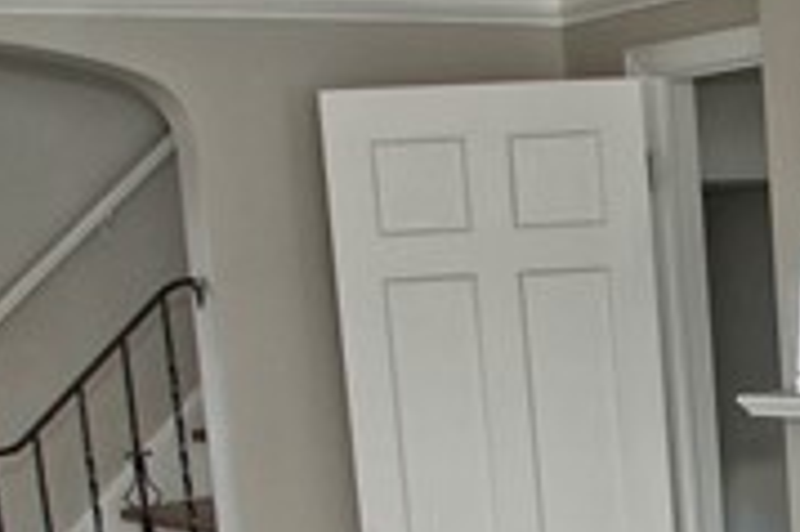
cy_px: 840
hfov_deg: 19.2
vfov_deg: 12.8
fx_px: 2221
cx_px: 974
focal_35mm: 100
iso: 100
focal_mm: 11
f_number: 4.5
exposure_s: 1/30
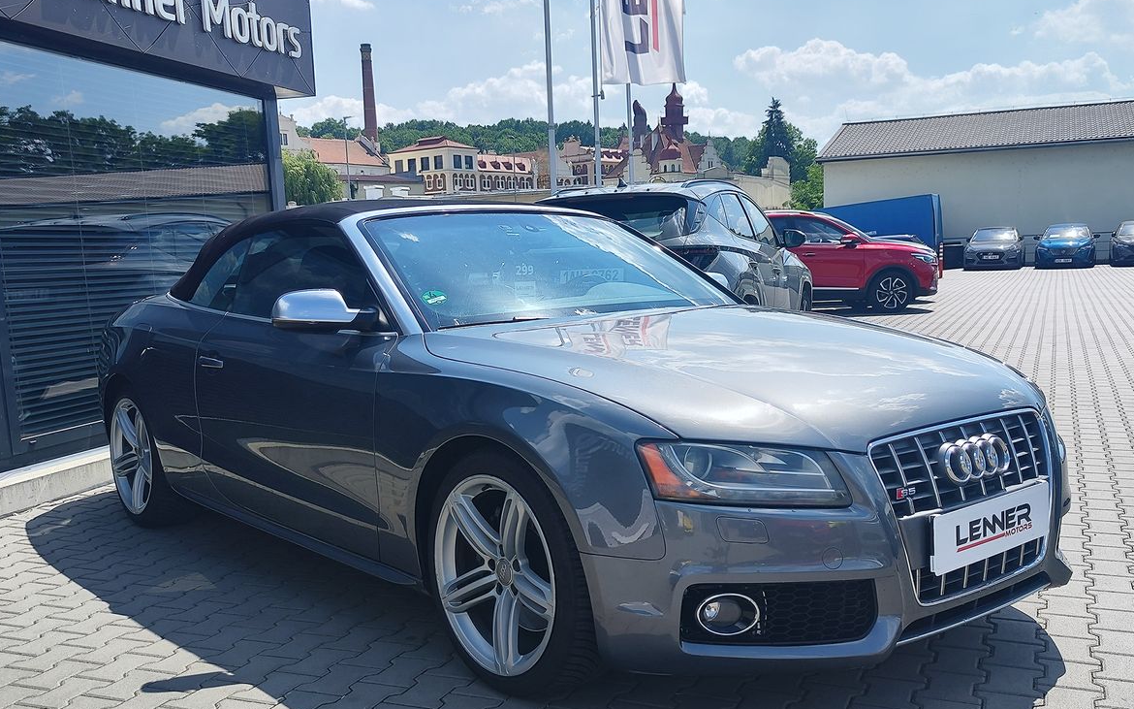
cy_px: 422
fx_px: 773
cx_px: 559
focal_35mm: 25
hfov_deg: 72.5
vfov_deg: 49.0
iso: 50
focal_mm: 7.01
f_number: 1.69
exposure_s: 1/886
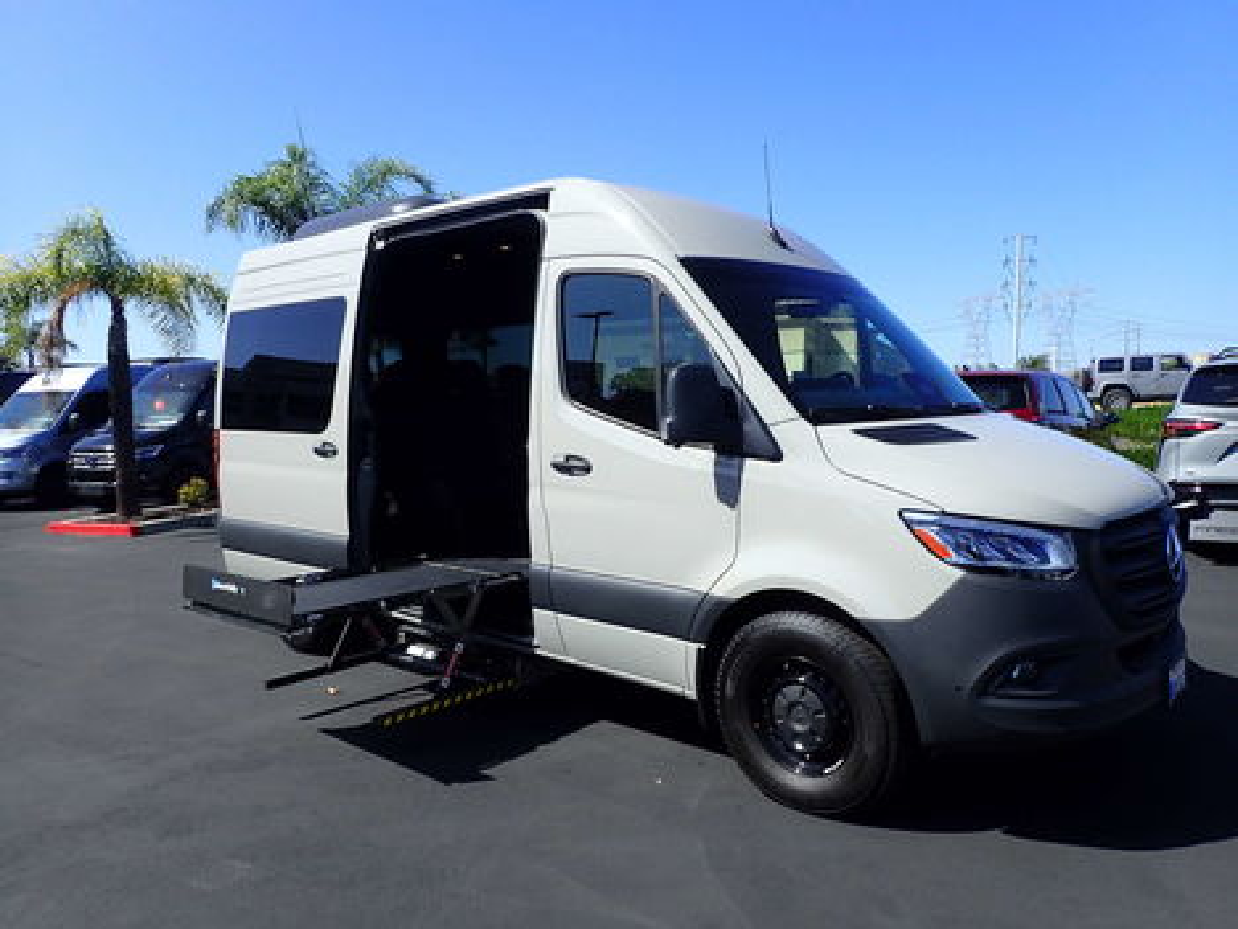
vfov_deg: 54.9
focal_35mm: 25
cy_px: 464
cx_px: 619
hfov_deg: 69.4
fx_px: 894
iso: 100
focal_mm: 4.5
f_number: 8
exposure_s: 1/200
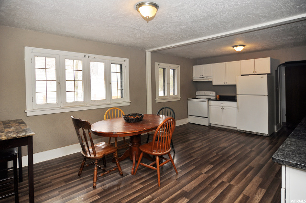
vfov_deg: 67.2
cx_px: 153
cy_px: 102
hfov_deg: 90.1
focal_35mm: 18
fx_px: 153
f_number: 4
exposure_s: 1/60
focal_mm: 12
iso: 200
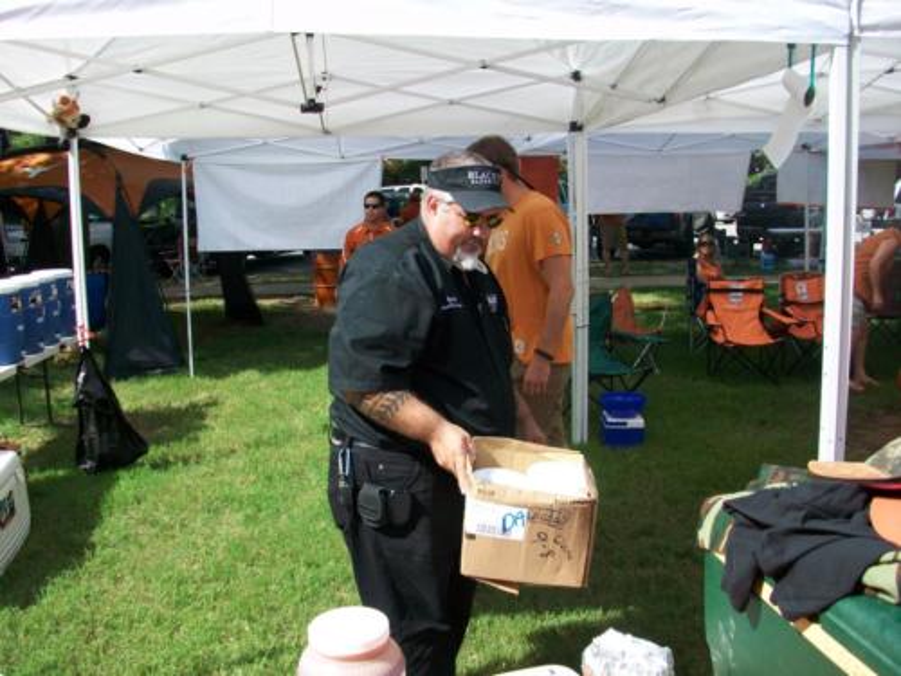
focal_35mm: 32
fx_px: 833
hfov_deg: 56.8
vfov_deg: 44.2
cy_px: 338
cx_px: 450
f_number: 2.8
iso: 64
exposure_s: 1/640
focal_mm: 5.7
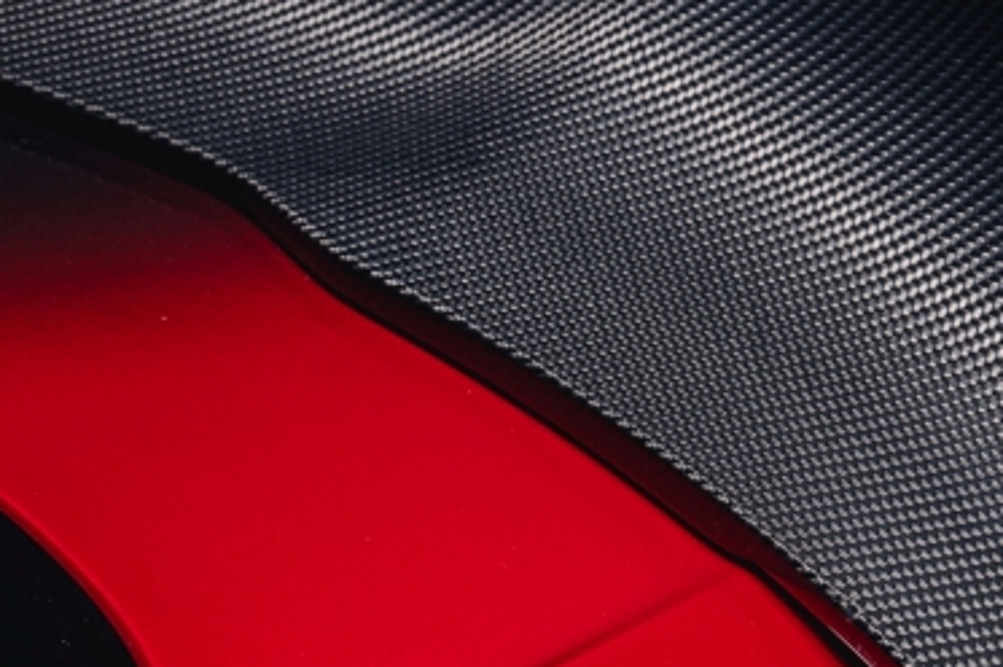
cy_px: 737
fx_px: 4927
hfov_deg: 11.6
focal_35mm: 177
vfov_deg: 7.7
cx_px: 756
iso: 200
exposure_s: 2
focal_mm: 55
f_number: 9
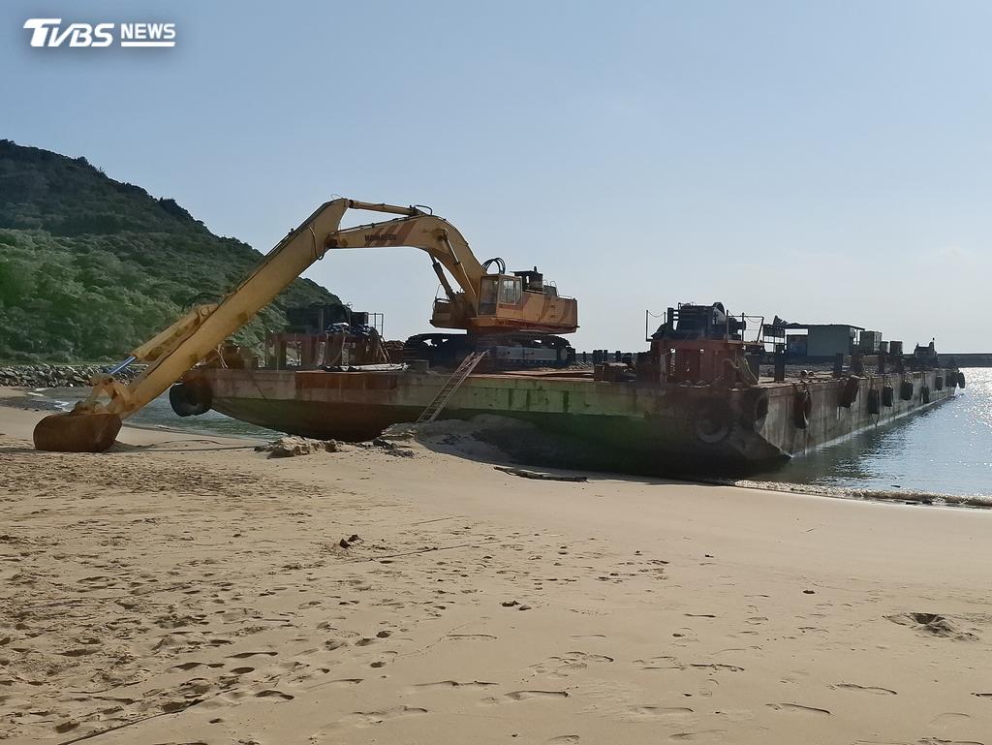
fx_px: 659
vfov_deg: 58.9
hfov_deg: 73.9
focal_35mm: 23
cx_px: 496
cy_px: 372
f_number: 1.8
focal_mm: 5.54
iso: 50
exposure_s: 1/12821
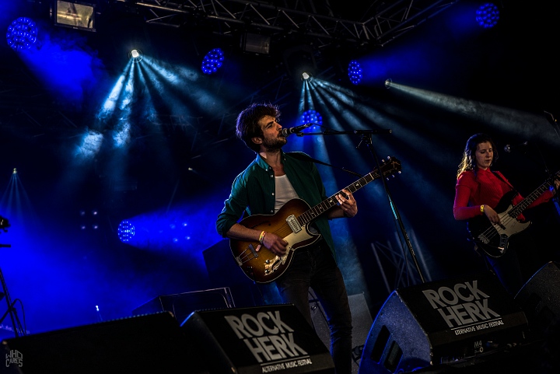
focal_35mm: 70
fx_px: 1090
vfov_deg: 19.5
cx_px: 280
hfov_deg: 28.8
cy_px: 187
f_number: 4.5
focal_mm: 70
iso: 400
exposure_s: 1/100
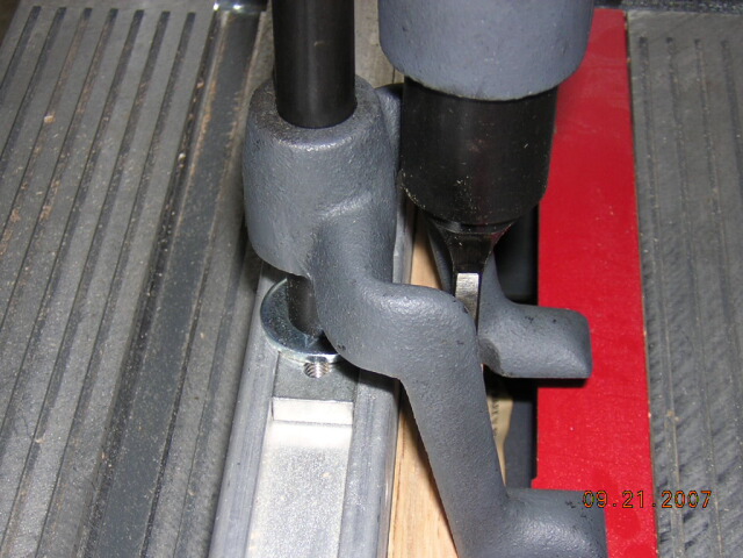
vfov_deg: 19.9
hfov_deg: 26.3
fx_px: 1588
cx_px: 372
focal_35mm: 74
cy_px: 279
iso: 100
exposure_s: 1/60.1
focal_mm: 9.6
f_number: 3.8
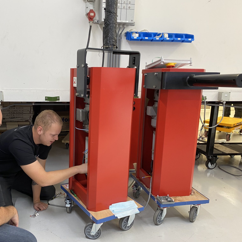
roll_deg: -1.9
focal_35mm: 31
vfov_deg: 52.5
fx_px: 245
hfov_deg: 51.5
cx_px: 79
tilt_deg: -13.3
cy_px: 122
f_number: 1.8
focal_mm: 4.25
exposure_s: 1/50
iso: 125
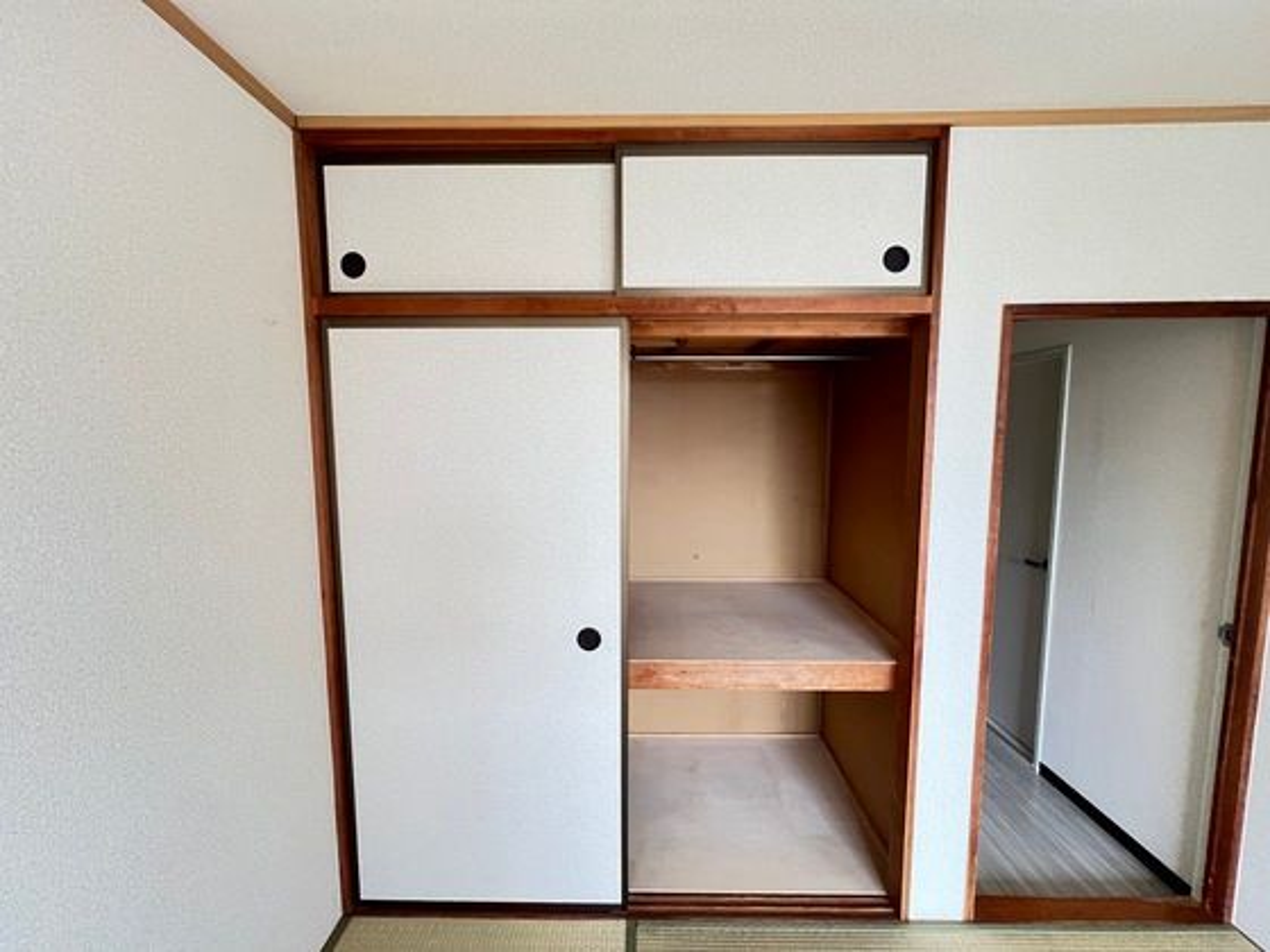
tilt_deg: -5.1
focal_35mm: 13
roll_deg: +0.3
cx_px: 635
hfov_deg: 106.2
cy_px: 476
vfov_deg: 89.9
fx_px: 477
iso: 640
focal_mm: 1.57
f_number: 1.8
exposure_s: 1/60
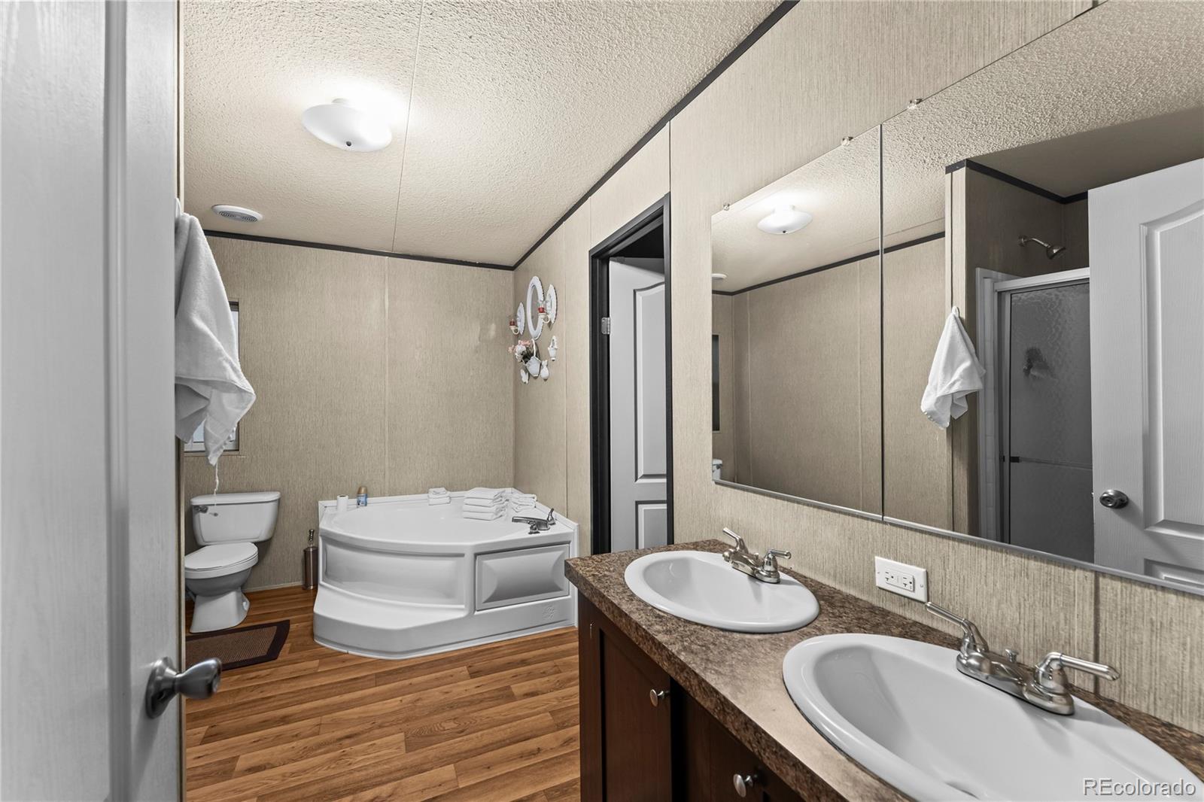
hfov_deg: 104.3
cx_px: 602
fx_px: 468
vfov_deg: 81.2
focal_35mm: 14
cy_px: 401
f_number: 8
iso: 500
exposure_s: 2
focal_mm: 14
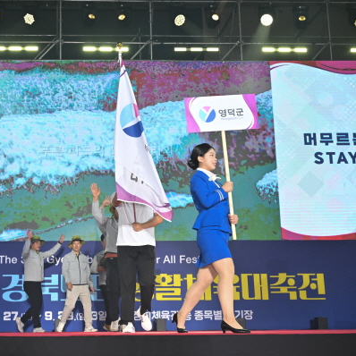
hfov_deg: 28.6
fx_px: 686
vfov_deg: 29.1
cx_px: 89
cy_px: 178
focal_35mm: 59
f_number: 6.3
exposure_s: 1/250
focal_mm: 46
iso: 2000
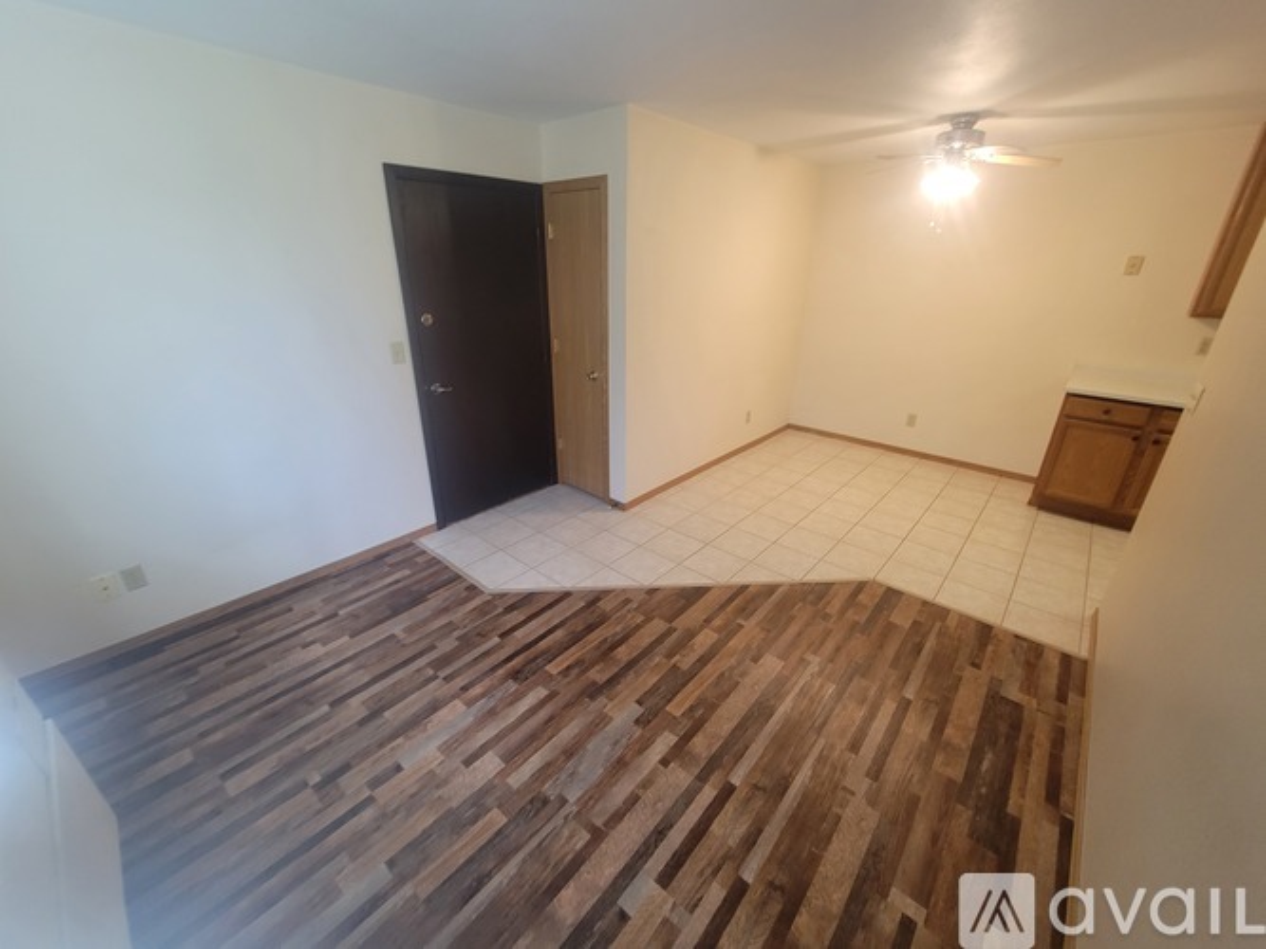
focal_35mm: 13
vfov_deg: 89.9
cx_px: 633
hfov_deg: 106.2
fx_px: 475
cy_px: 474
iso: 250
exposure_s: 1/60
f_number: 2.2
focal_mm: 2.2
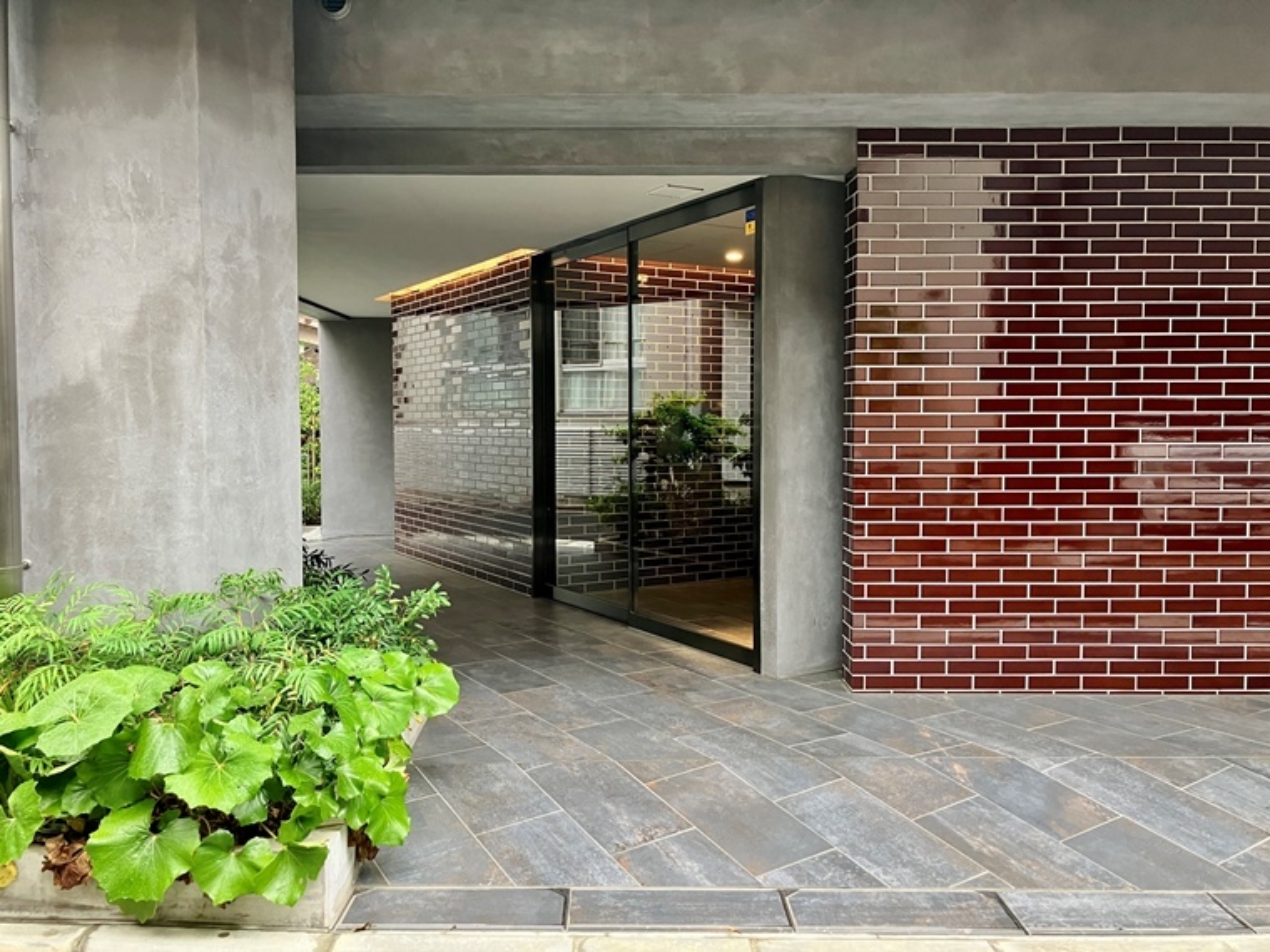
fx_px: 1027
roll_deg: +0.3
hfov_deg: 63.4
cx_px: 635
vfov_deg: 49.7
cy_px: 476
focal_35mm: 28
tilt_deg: -2.1
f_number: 1.8
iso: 125
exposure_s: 1/60
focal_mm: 3.99
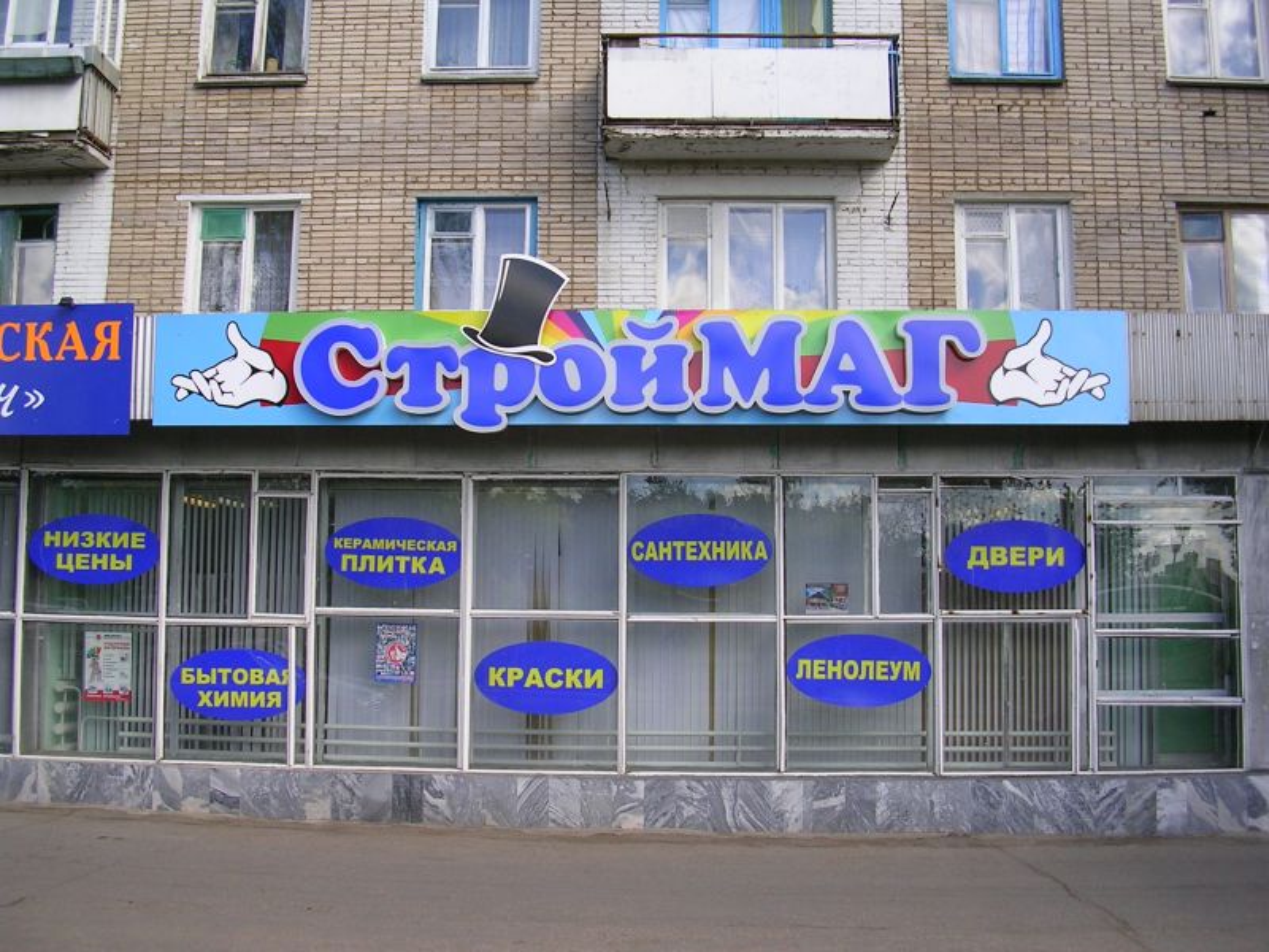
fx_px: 1393
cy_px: 476
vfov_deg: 37.7
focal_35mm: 38
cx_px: 634
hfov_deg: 49.0
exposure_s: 1/375
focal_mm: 5.8
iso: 50
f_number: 2.8
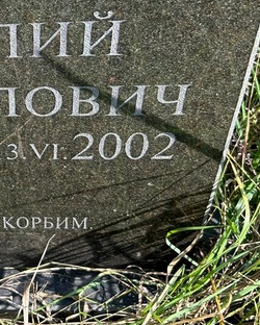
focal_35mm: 65
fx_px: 625
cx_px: -55
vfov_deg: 28.3
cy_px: 51
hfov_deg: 21.7
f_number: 1.5
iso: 50
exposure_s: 1/646
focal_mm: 5.7
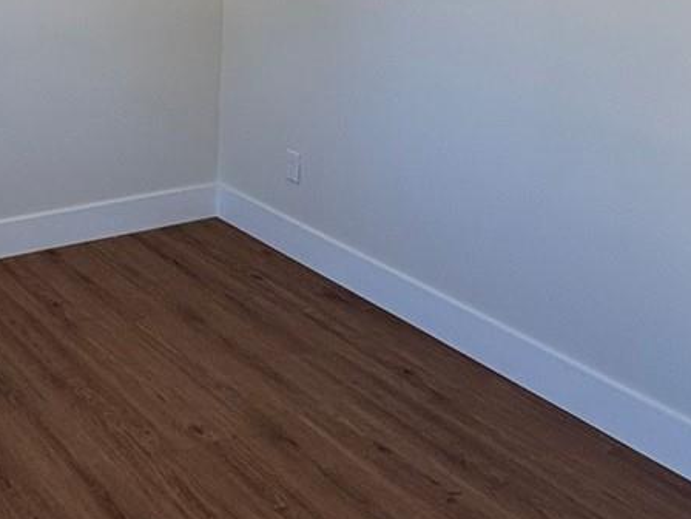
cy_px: -45
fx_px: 998
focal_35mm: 50
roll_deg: -0.3
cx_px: -9
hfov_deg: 34.5
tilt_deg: -6.7
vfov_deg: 26.9
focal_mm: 2.22
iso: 80
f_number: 2.2
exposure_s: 1/99
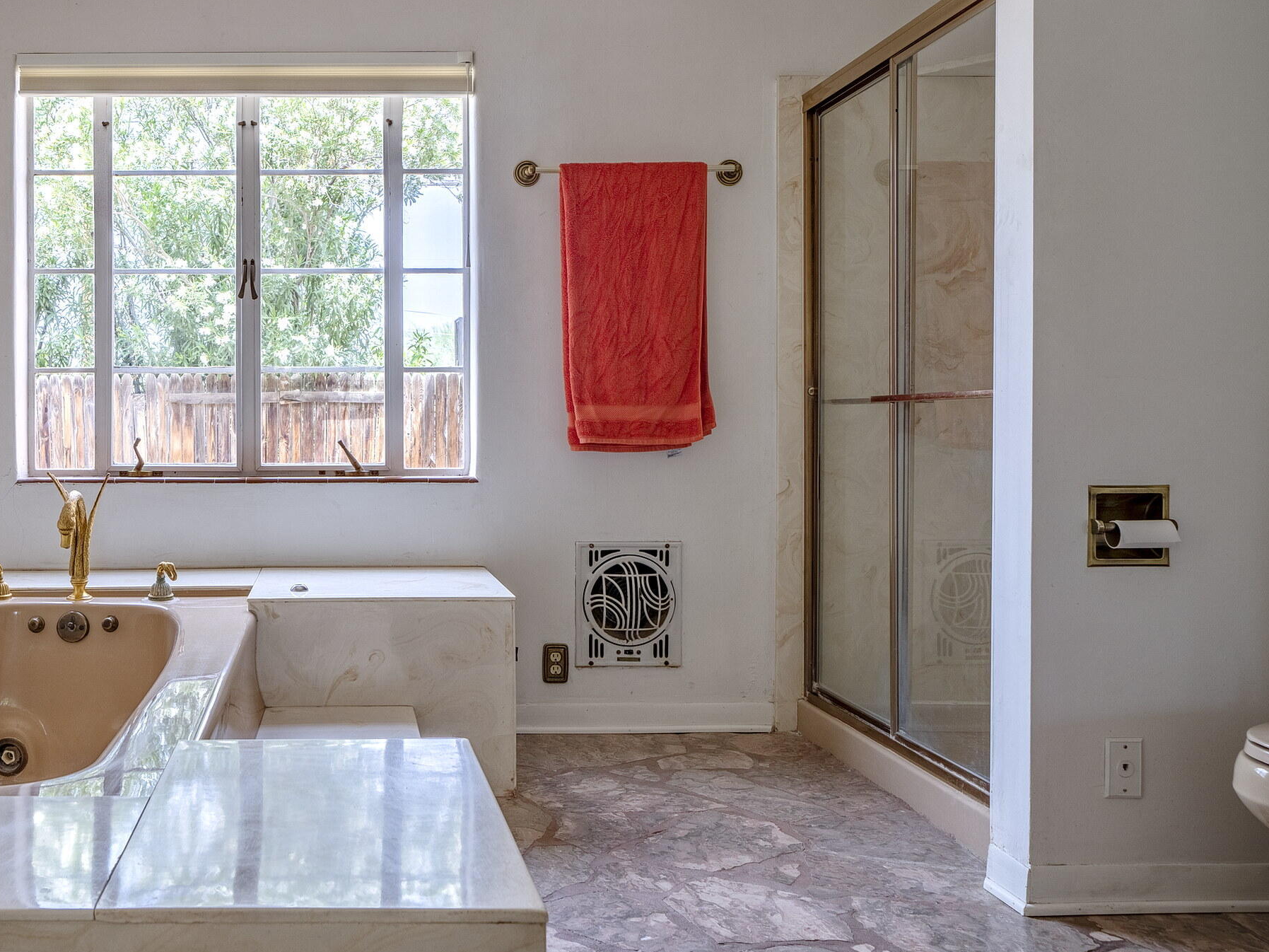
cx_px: 283
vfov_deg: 46.8
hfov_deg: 56.3
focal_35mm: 30
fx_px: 1100
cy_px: 491
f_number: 7.1
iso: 200
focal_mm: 20
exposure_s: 1/400
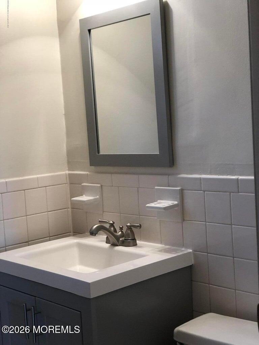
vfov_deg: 33.8
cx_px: 130
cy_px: 172
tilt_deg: -6.5
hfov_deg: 25.7
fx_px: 569
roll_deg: +2.2
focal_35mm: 57
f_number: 2.8
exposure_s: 1/120
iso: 250
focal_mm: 6.6
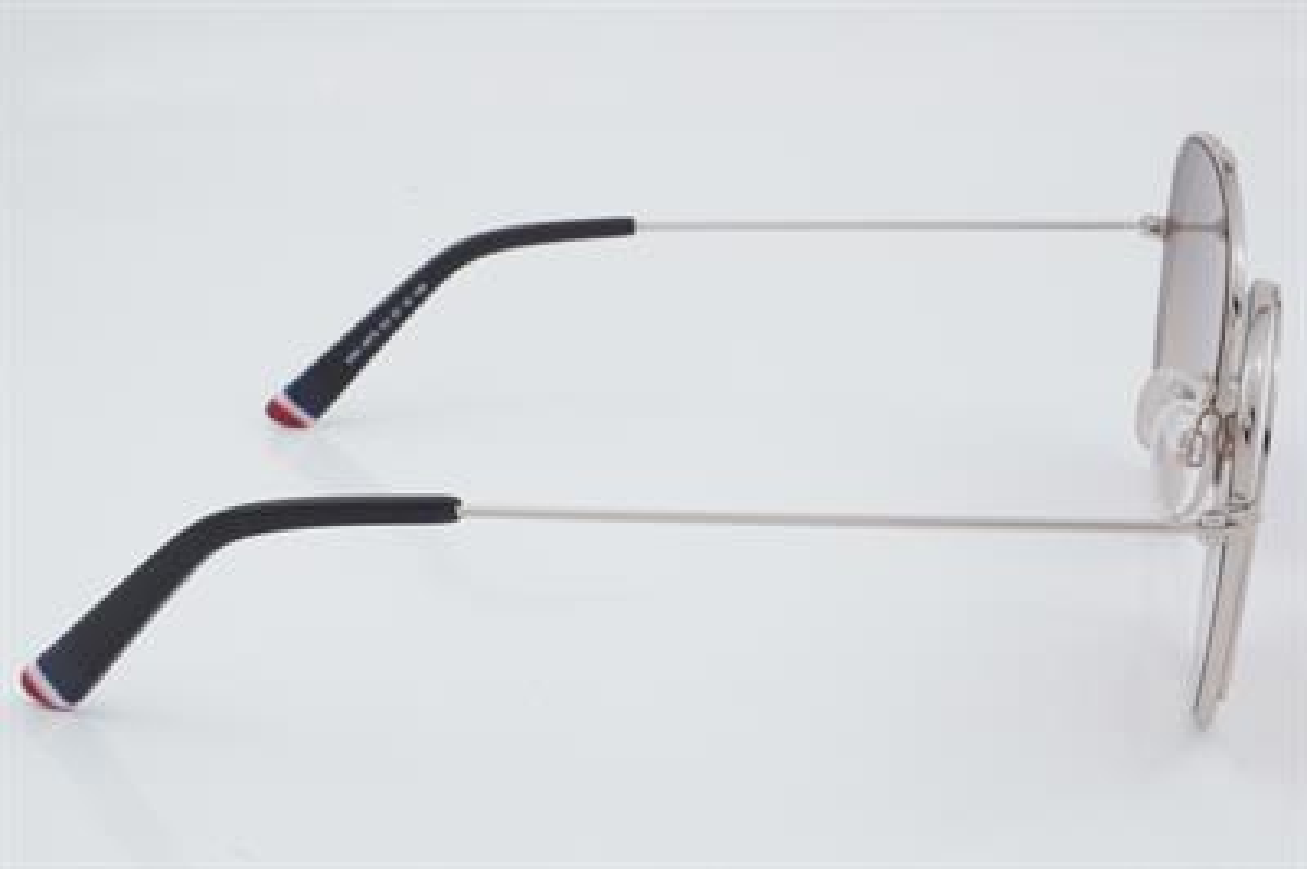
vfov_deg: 18.2
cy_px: 434
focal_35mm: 75
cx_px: 654
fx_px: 2721
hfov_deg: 27.0
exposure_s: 1/3
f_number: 32
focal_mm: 50
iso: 100
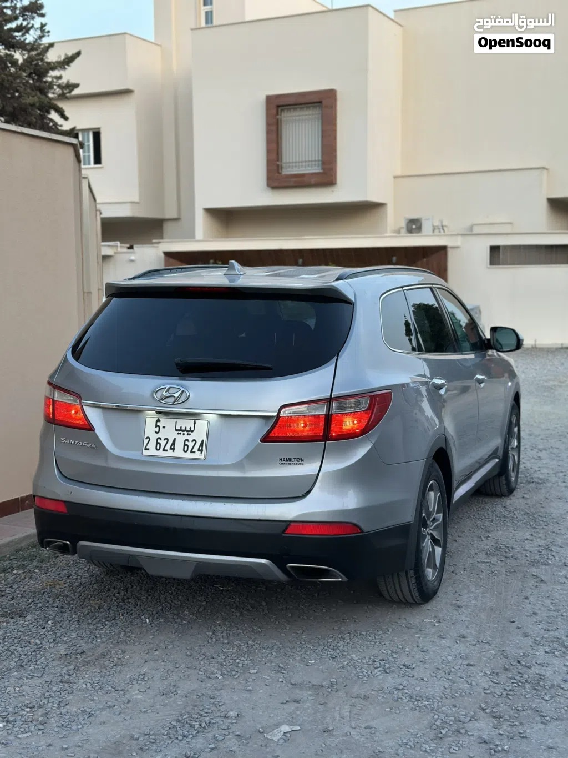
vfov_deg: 39.7
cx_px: 284
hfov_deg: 30.3
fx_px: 1050
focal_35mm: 48
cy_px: 379
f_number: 1.78
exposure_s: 1/121
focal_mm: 6.86
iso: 64
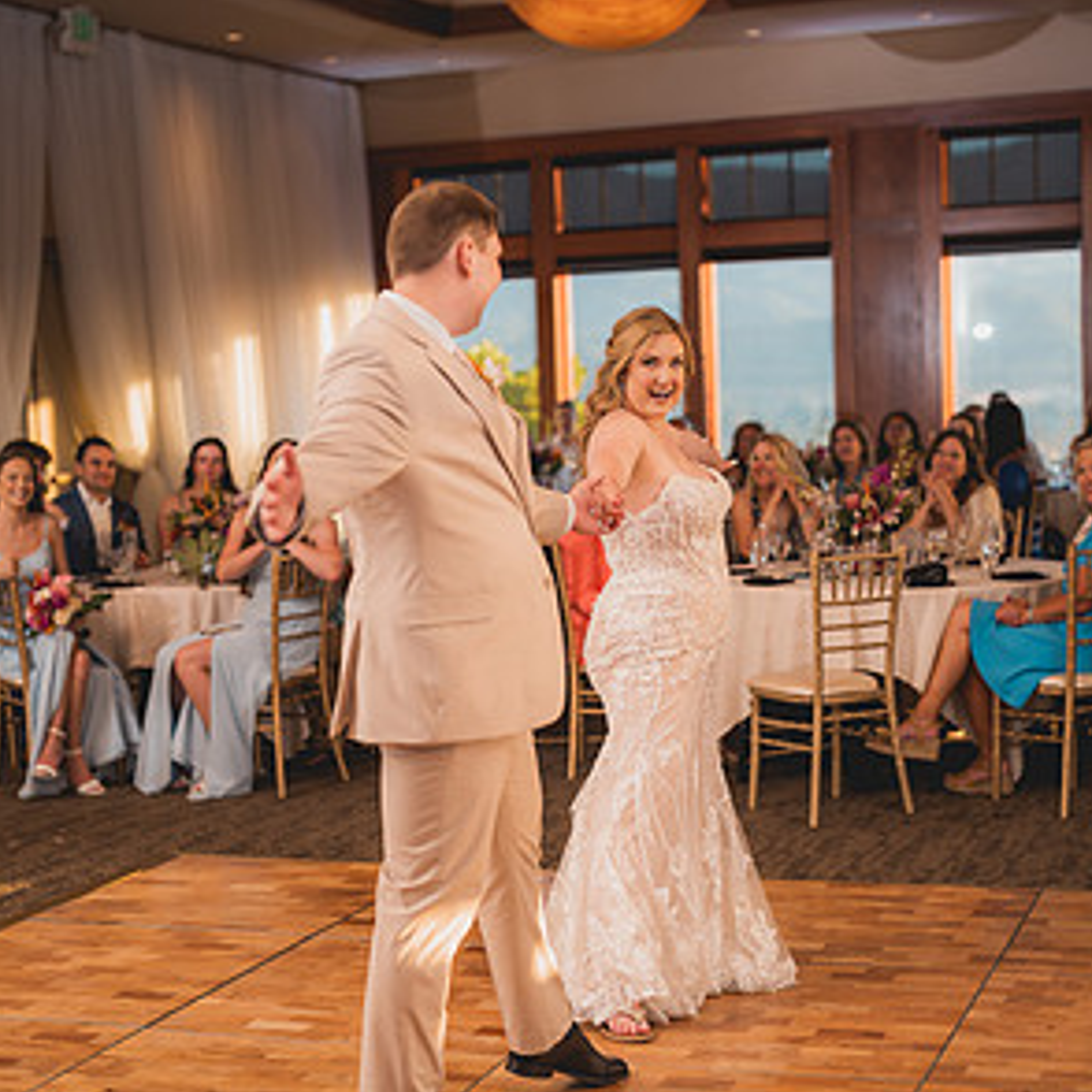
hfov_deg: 26.5
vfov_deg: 26.5
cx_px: 550
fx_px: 2320
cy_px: 594
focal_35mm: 65
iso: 125
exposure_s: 1/250
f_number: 1.8
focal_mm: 50
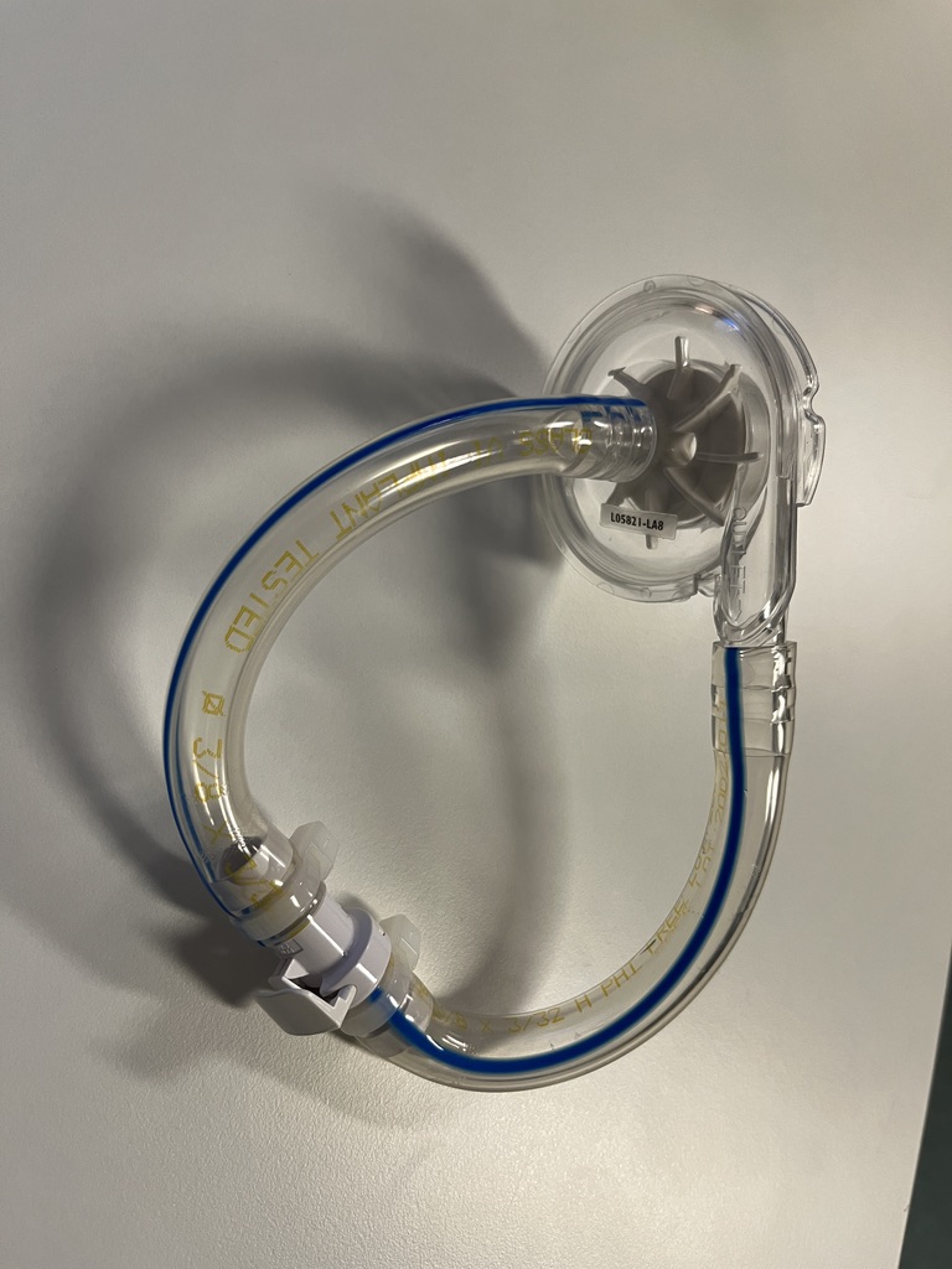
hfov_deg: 53.1
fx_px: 953
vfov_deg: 67.3
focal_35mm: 26
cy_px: 634
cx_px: 476
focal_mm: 5.1
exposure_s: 1/50
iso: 100
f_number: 1.6
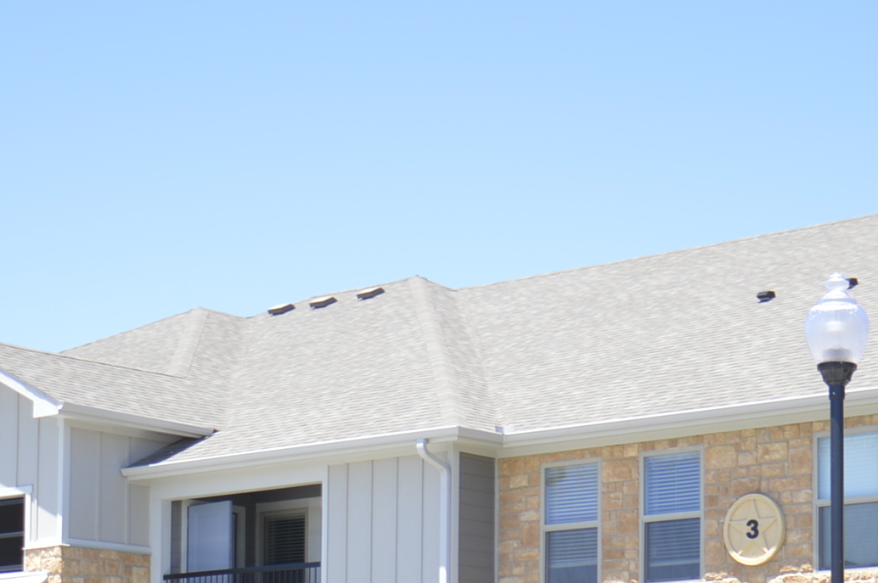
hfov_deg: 21.2
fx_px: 2339
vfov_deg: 13.9
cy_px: 643
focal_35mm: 96
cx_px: 608
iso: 100
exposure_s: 1/200
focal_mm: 22
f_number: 7.1
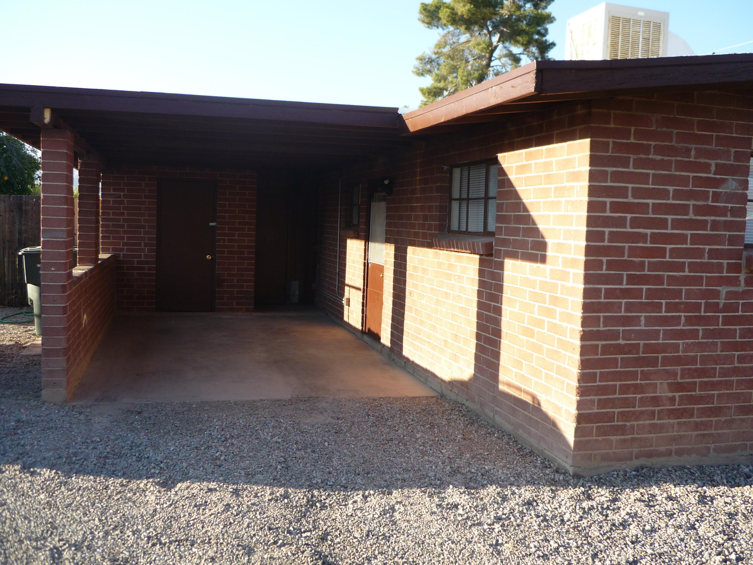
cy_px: 282
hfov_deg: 55.4
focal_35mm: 33
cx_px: 376
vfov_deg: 42.9
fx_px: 718
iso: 100
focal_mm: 5.5
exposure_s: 1/320
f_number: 2.8
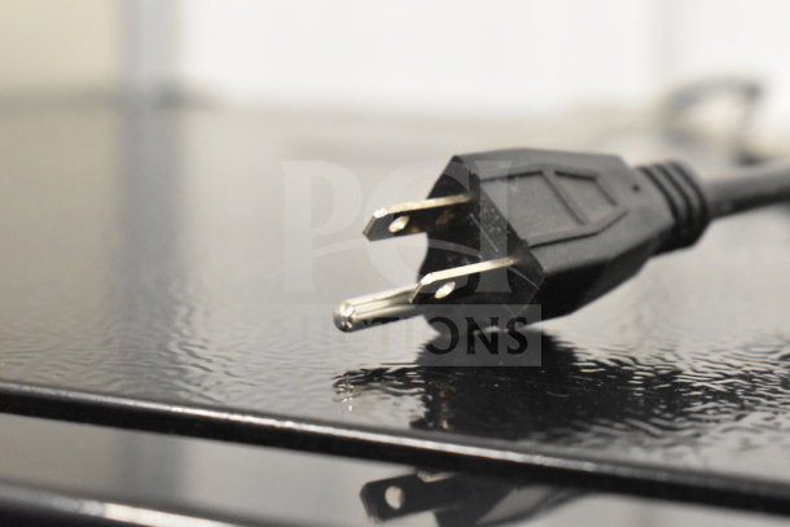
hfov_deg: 24.6
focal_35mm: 82
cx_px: 395
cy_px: 264
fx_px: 1811
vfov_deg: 16.6
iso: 8000
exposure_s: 1/100
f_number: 5.6
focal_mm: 55
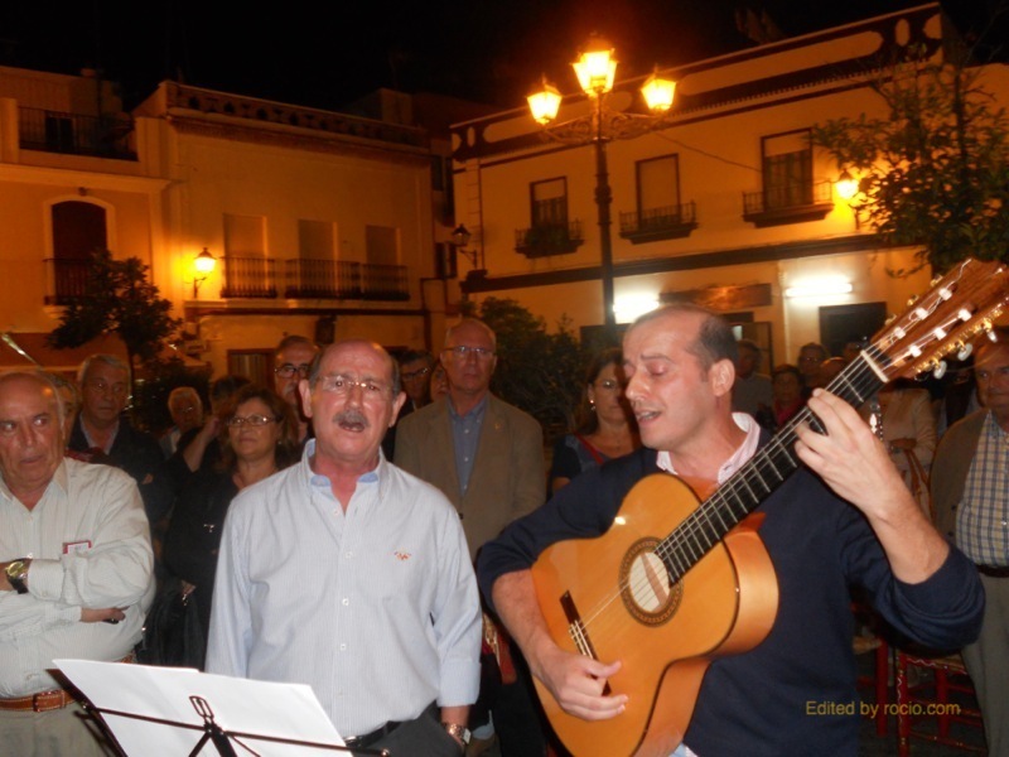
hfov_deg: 56.8
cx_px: 504
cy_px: 378
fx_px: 933
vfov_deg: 44.2
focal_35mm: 32
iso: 250
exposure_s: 1/25
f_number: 3.5
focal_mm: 5.8
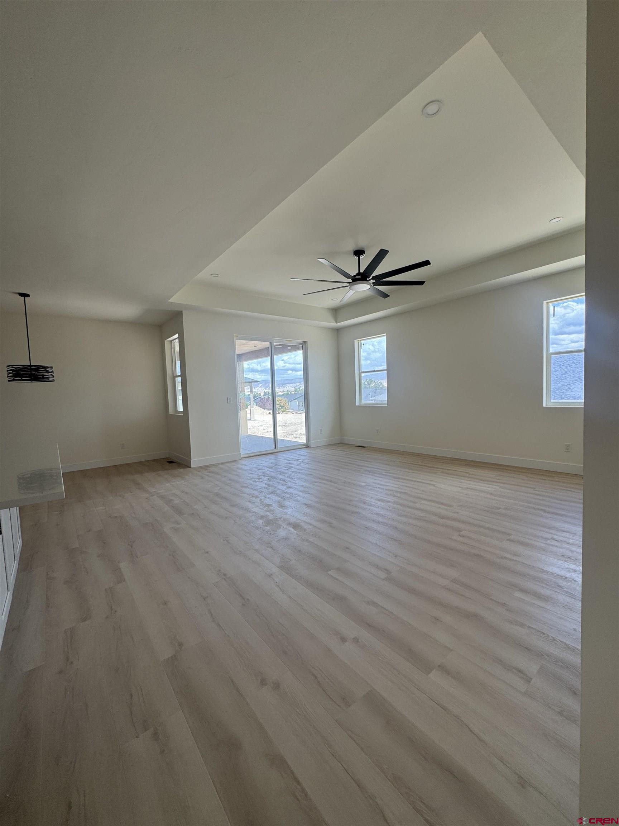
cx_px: 310
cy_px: 413
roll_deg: +2.0
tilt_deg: -3.5
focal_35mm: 14
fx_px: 334
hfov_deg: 85.7
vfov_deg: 102.1
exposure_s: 1/181
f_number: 2.2
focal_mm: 2.22
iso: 40
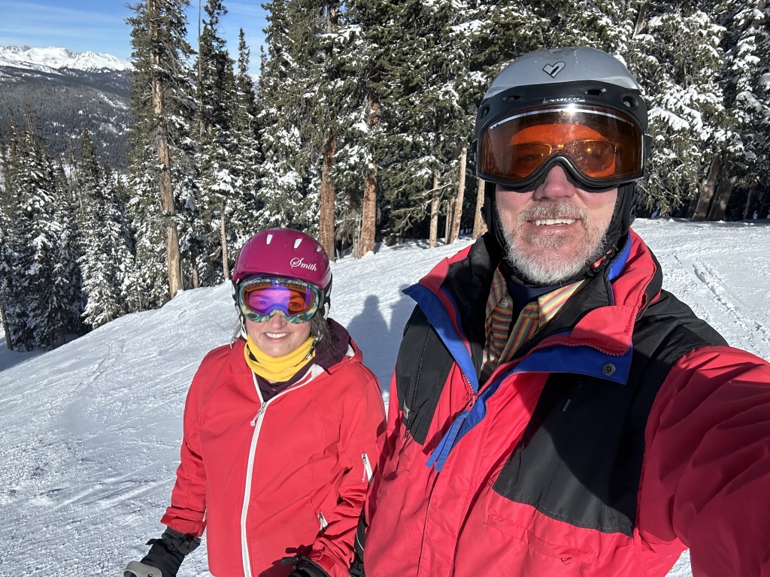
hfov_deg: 73.9
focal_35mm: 23
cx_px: 385
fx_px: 512
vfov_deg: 58.9
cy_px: 288
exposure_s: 1/1418
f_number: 1.9
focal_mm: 2.69
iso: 25
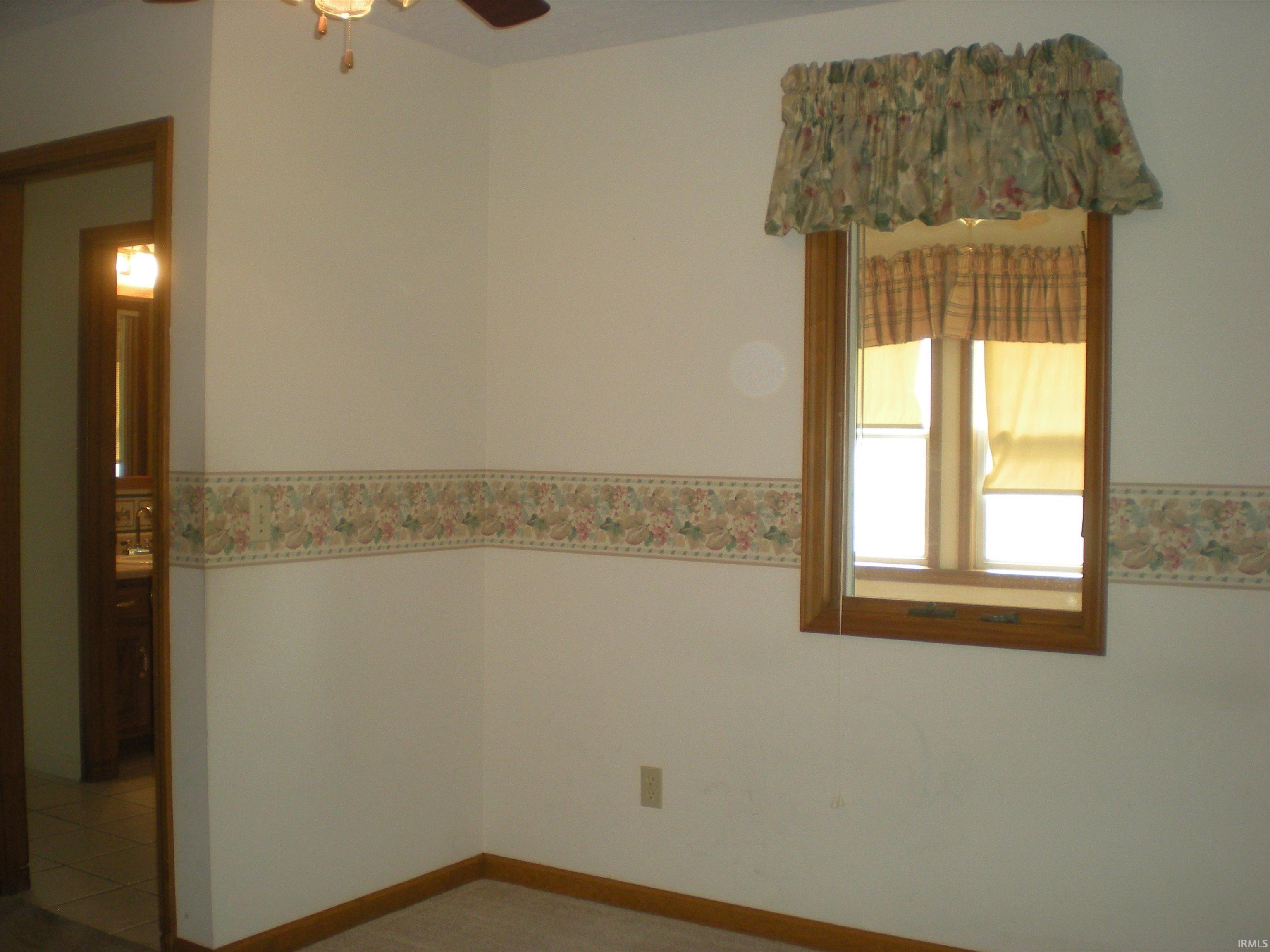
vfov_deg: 37.7
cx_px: 635
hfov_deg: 49.0
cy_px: 476
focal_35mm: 38
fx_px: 1394
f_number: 3.1
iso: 146
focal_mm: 6.3
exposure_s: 1/34.3
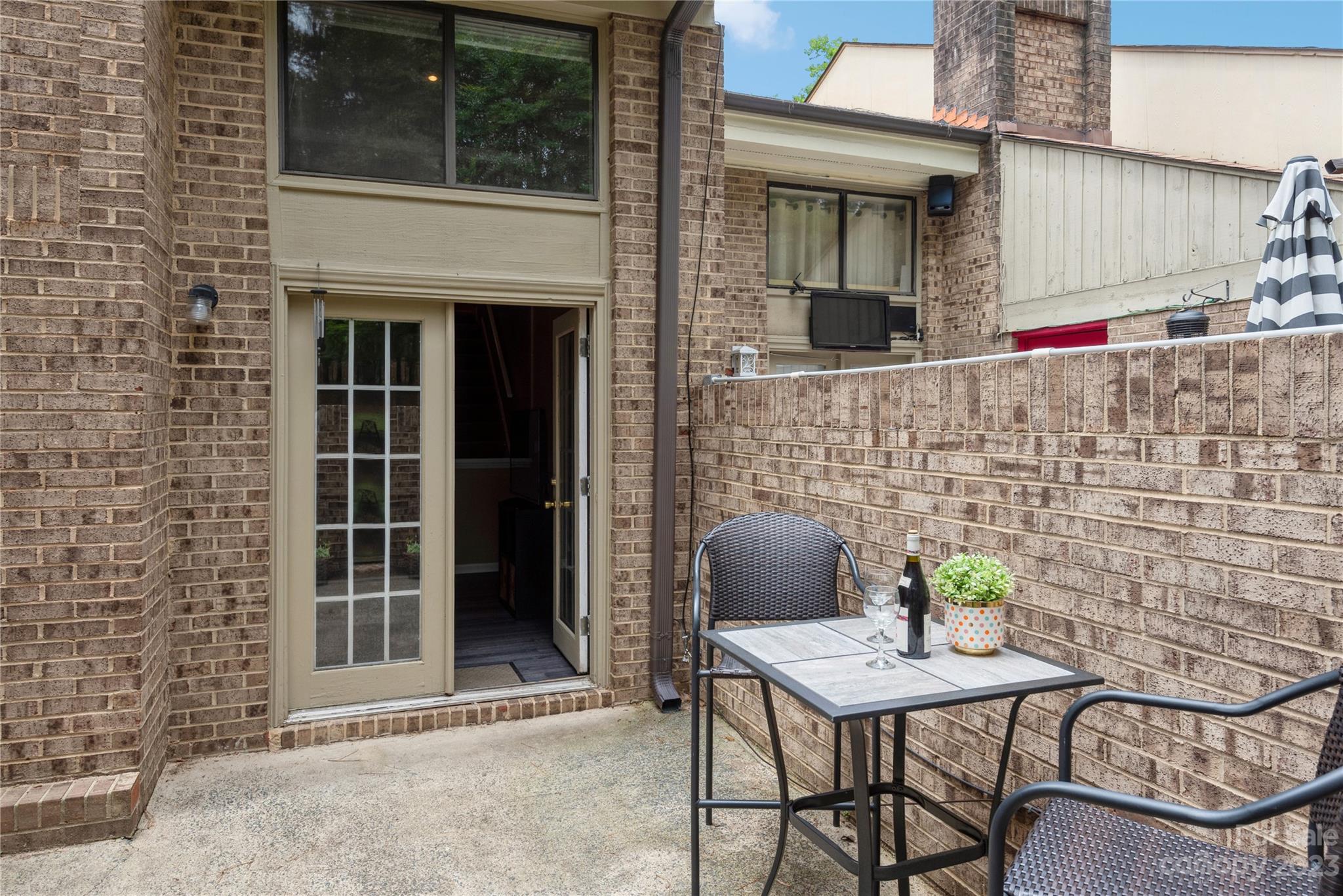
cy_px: 448
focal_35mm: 23
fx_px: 858
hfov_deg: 76.1
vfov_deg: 55.1
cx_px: 672
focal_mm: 23
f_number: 9
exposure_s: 1/125
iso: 200
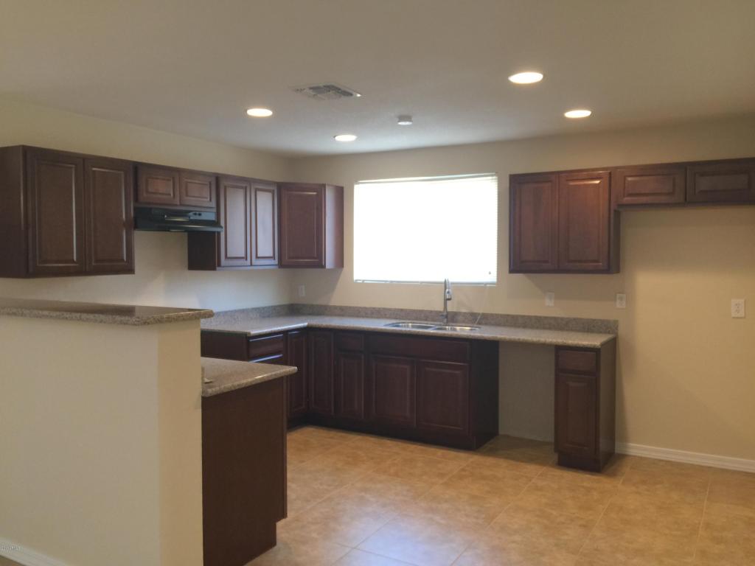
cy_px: 283
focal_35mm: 29
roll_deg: -0.7
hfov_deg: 61.7
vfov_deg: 48.2
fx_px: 633
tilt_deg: -3.1
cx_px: 378
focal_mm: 4.15
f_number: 2.2
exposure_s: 1/15
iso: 64
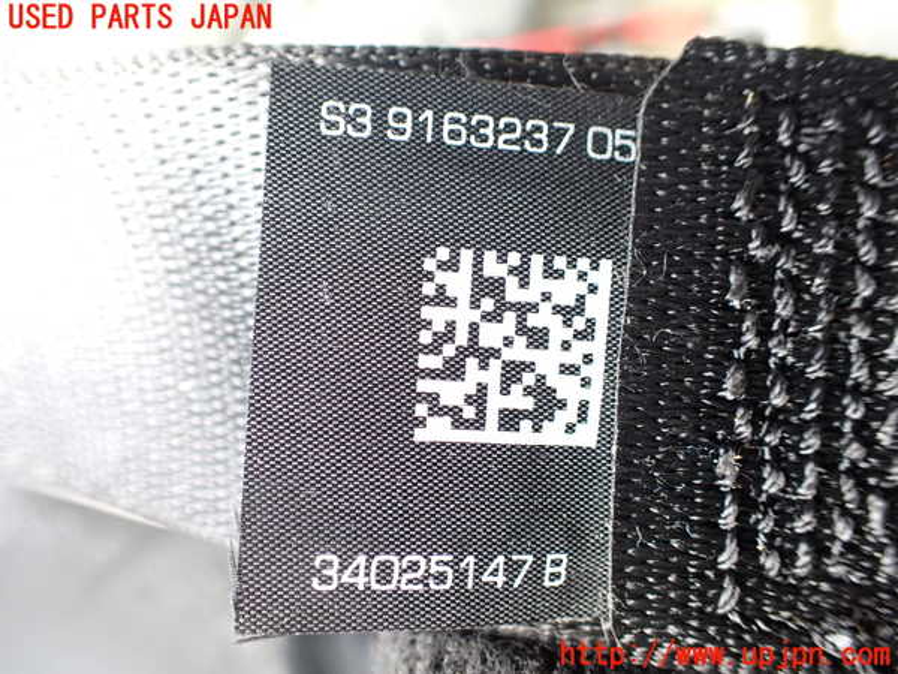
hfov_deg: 60.0
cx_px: 449
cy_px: 337
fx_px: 778
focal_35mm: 30
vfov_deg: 46.8
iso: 400
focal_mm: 5.4
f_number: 2.3
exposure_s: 1/125
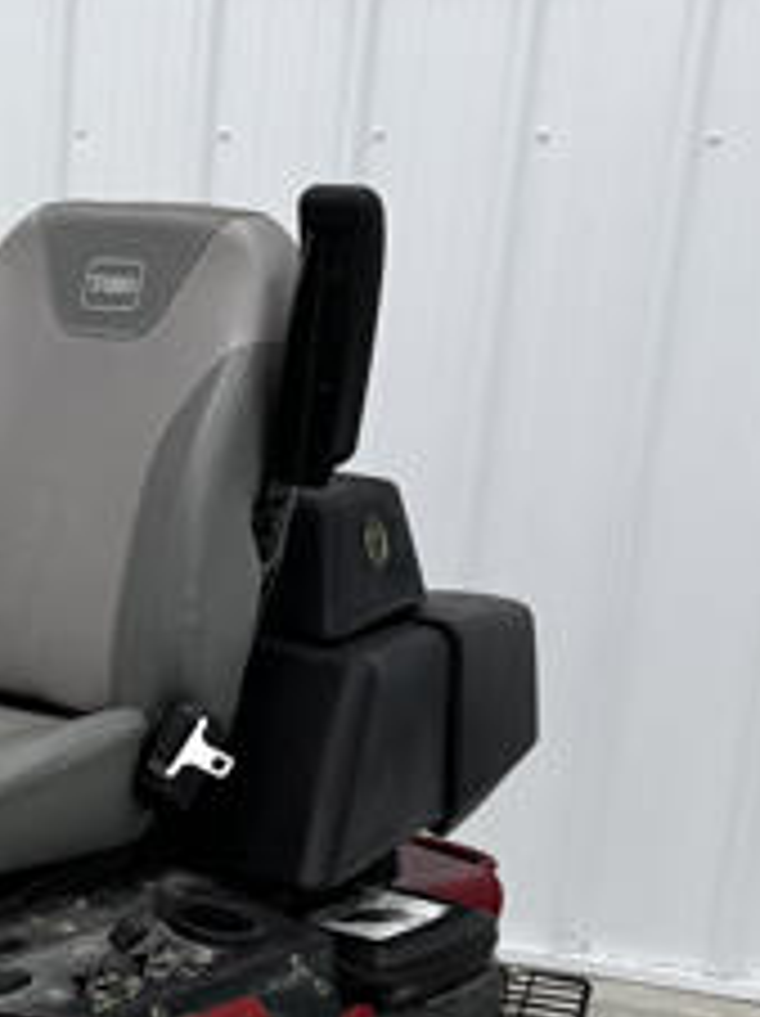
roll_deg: +0.9
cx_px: -364
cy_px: 1188
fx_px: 2493
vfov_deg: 21.5
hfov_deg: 16.0
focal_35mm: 85
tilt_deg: -26.5
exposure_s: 1/120
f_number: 1.78
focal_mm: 6.76
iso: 80
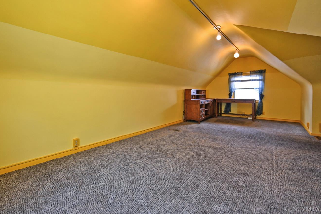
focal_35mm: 16
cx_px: 139
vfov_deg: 73.5
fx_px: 143
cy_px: 95
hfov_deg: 96.2
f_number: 4
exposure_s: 1/60
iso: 320
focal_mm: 14
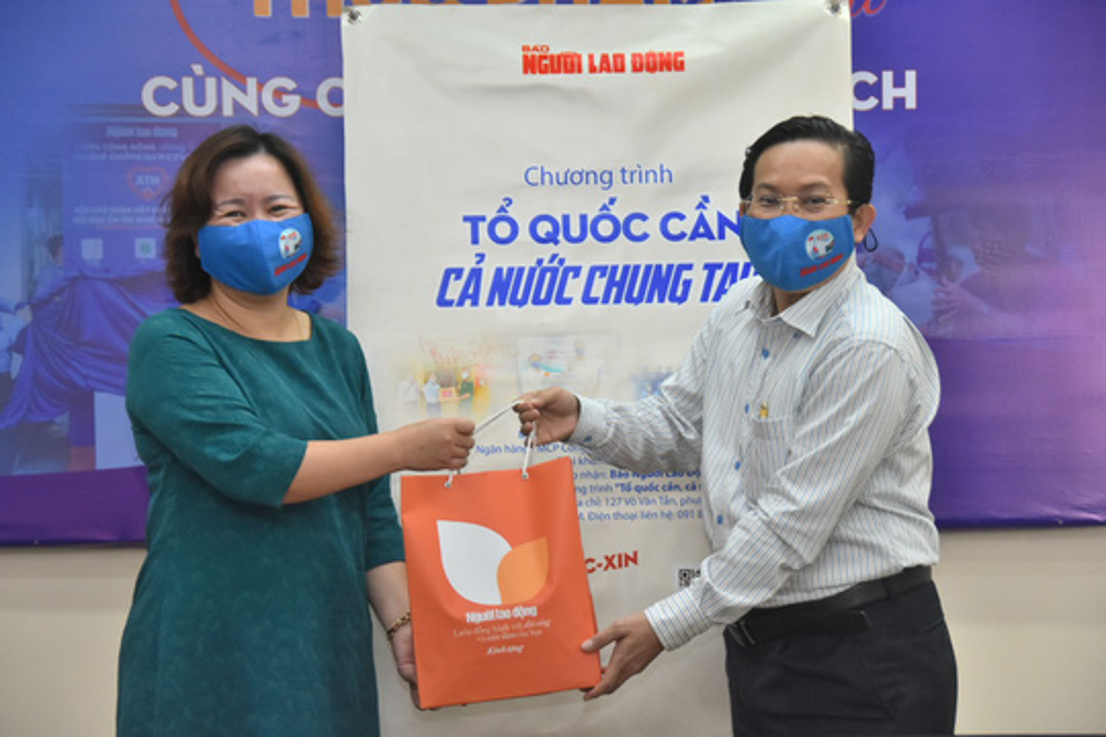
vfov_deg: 13.0
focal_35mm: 105
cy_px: 368
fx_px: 3226
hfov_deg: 19.5
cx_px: 553
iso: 1100
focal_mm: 70
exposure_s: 1/125
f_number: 5
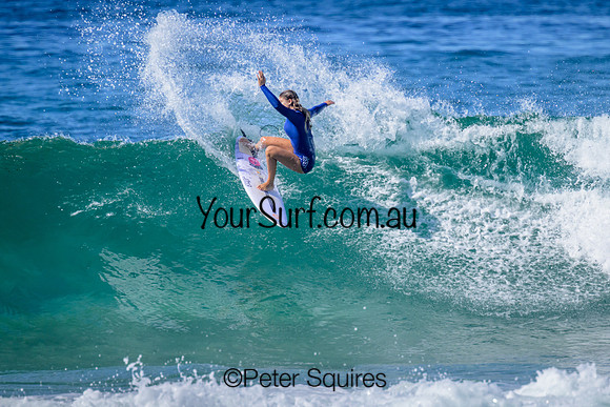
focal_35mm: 984
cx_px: 354
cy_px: 210
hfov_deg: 2.1
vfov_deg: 1.4
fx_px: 16675
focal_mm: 800
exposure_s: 1/2000
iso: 1000
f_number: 11
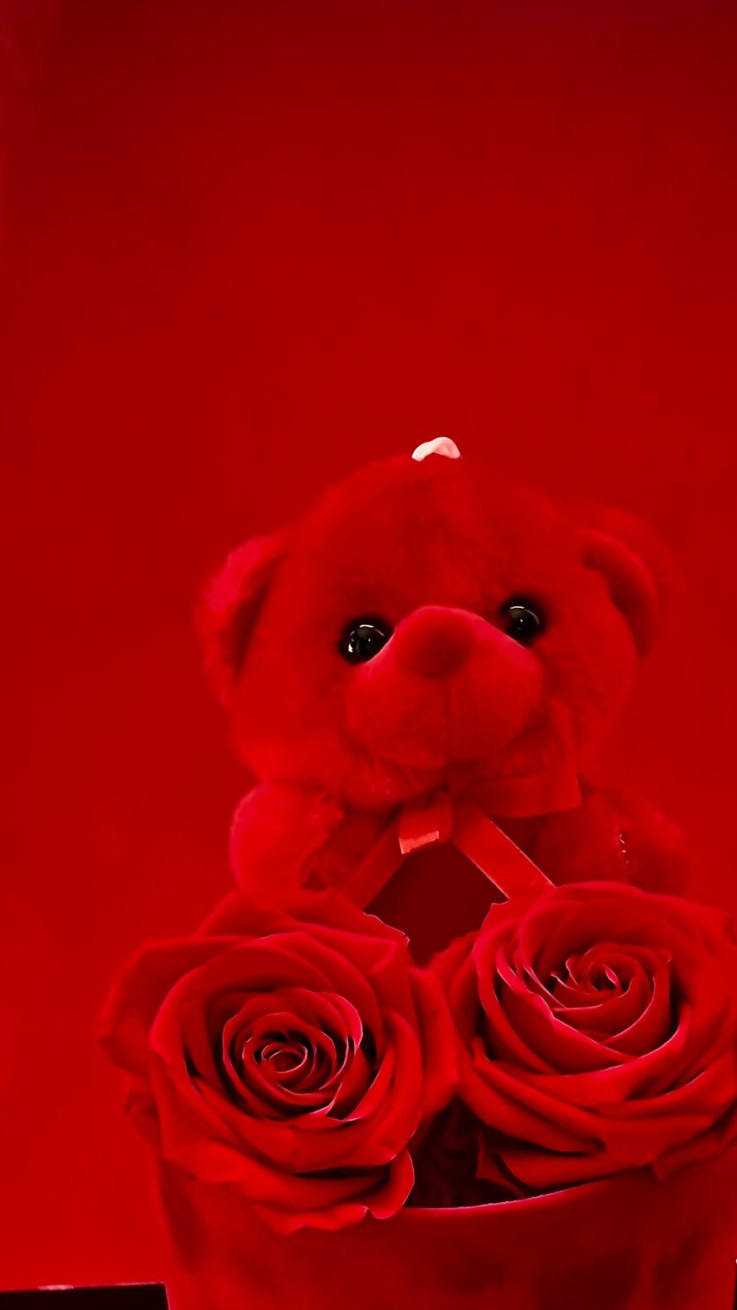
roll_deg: +3.1
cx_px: 387
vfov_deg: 42.1
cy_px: 1014
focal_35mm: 47
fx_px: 1633
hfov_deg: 25.4
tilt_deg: -33.1
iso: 125
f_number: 1.5
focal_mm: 5.7
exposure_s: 1/95
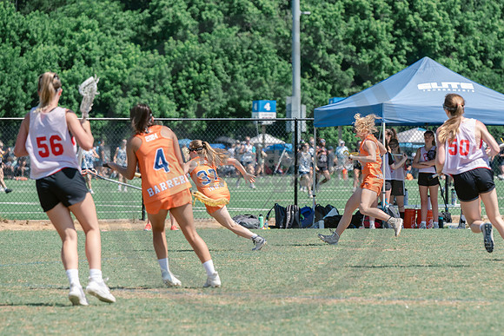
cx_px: 370
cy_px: 231
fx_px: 4173
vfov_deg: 4.6
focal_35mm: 298
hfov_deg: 6.9
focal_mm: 200
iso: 400
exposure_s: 1/1600
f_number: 5
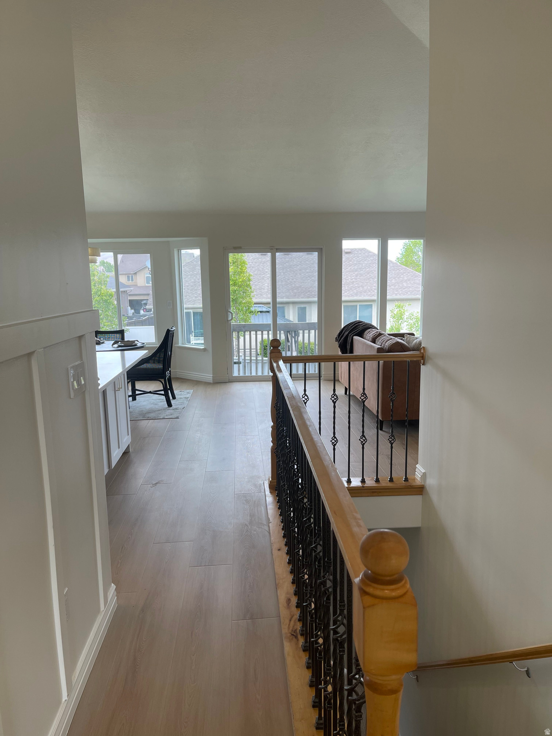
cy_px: 368
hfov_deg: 54.9
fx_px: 532
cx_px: 276
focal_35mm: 25
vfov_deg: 69.4
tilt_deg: -9.3
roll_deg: +1.7
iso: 32
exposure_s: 1/163
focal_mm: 5.1
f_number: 1.6
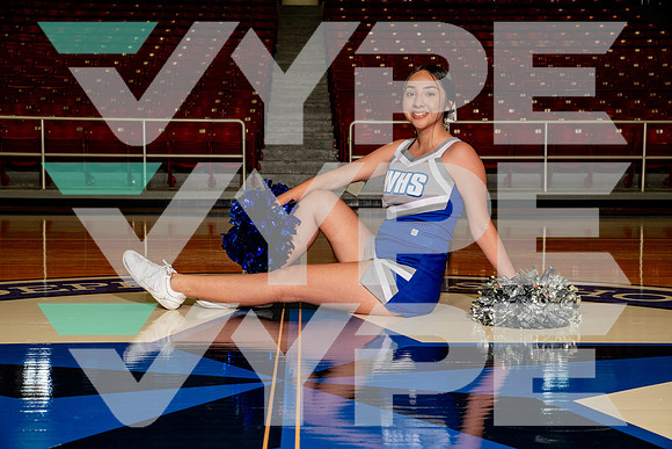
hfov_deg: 35.6
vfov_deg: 24.2
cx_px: 336
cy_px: 224
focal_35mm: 56
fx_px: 1046
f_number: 7.1
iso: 800
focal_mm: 56
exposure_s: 1/320
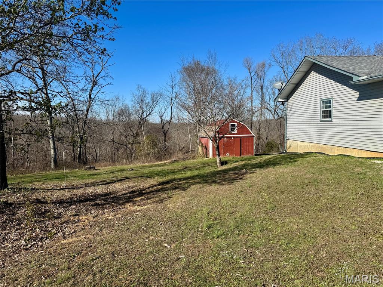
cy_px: 144
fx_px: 266
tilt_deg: -3.7
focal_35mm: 24
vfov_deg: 56.8
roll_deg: +1.2
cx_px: 192
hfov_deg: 71.6
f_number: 1.78
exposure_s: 1/4950
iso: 80
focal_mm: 6.76
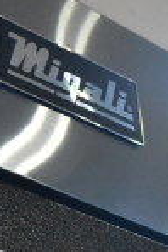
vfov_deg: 12.2
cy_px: 209
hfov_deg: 7.5
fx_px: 1167
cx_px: -280
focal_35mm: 167
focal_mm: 27
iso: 6400
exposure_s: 1/400
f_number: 10
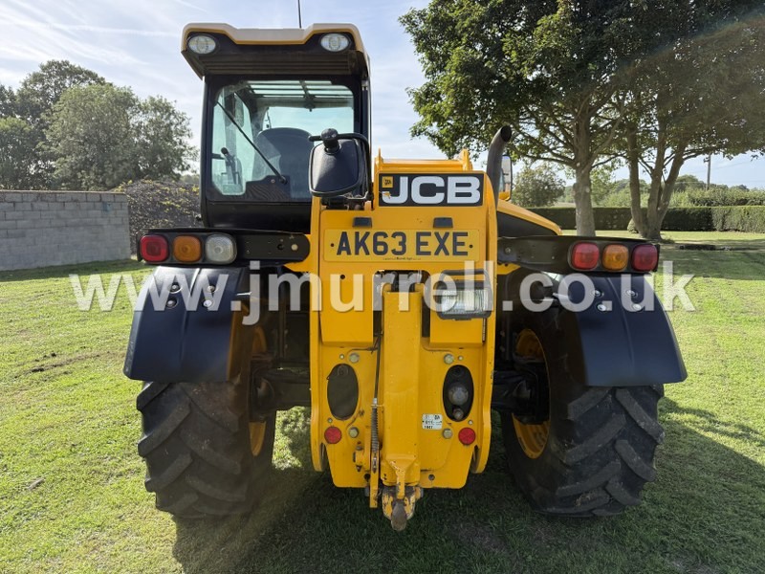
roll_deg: -0.1
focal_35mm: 24
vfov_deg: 56.8
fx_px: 530
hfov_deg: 71.6
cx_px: 382
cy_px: 287
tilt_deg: -8.8
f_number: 1.78
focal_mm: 6.76
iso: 100
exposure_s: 1/2053
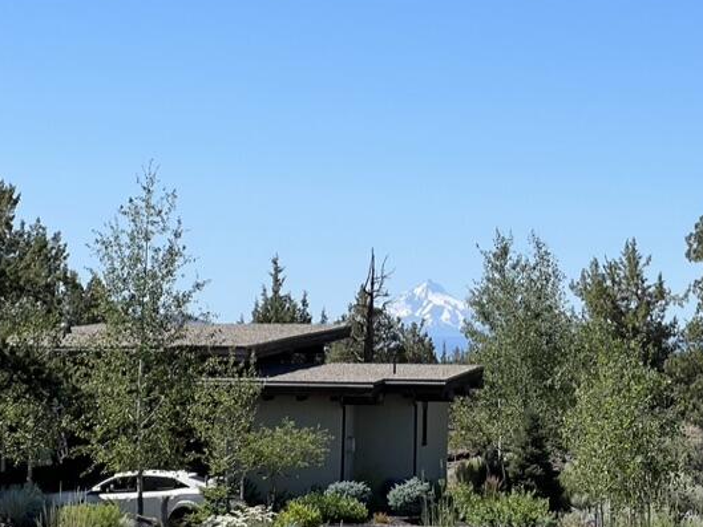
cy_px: 67
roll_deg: -0.6
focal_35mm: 149
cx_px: 651
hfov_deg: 13.1
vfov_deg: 9.9
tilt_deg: +7.0
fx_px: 3027
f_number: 2.8
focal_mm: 9
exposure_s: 1/986
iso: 32
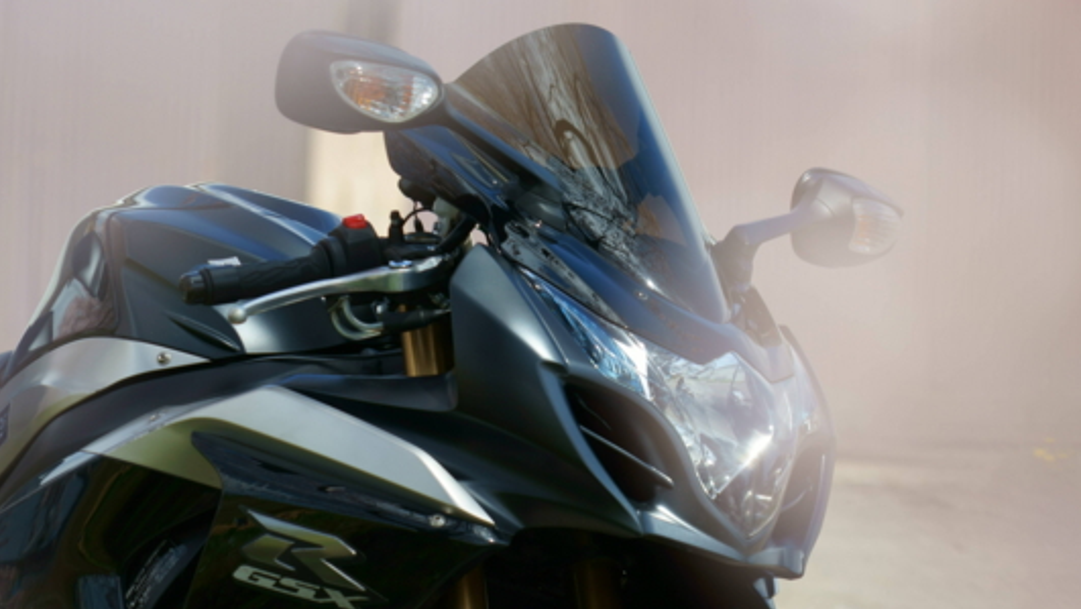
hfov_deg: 5.7
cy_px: 430
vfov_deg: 3.2
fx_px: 10866
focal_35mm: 379
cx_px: 607
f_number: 6.3
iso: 100
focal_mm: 240
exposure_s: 1/250
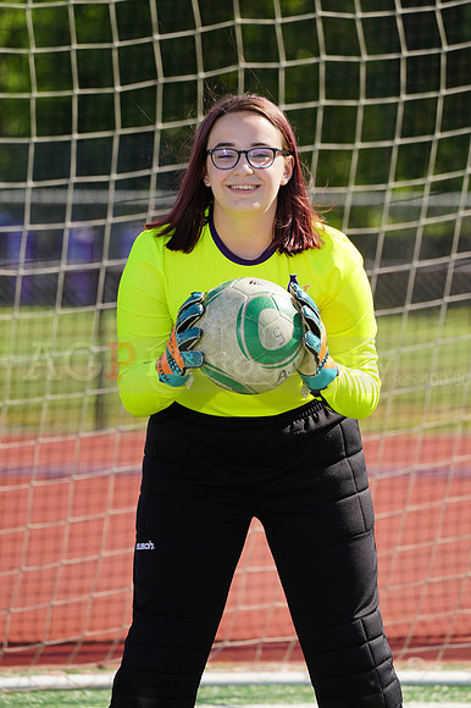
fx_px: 7859
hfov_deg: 3.4
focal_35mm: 400
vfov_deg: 5.2
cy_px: 354
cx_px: 236
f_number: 11
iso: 200
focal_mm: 400
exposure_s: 1/250
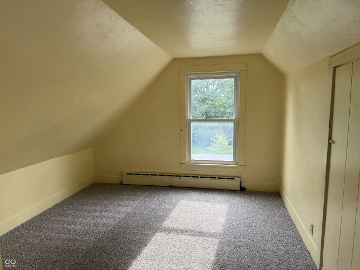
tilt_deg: -6.0
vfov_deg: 56.8
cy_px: 135
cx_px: 180
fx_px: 250
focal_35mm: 24
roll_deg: +0.3
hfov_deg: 71.6
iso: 100
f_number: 1.78
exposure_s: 1/216
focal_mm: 6.76
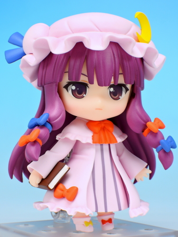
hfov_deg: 12.3
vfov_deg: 16.4
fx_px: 823
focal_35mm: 120
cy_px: 118
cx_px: 89
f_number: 7.1
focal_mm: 25.5
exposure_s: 1/1.6
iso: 80
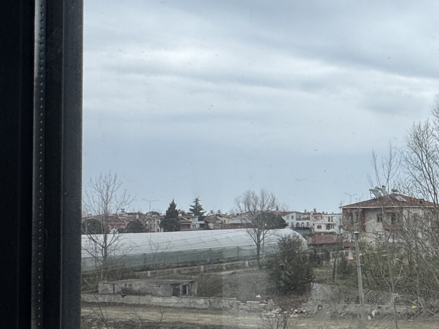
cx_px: 553
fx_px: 571
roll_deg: +1.4
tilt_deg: +1.8
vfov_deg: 32.1
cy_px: 198
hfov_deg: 32.8
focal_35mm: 45
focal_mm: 2.22
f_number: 2.2
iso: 50
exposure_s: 1/858
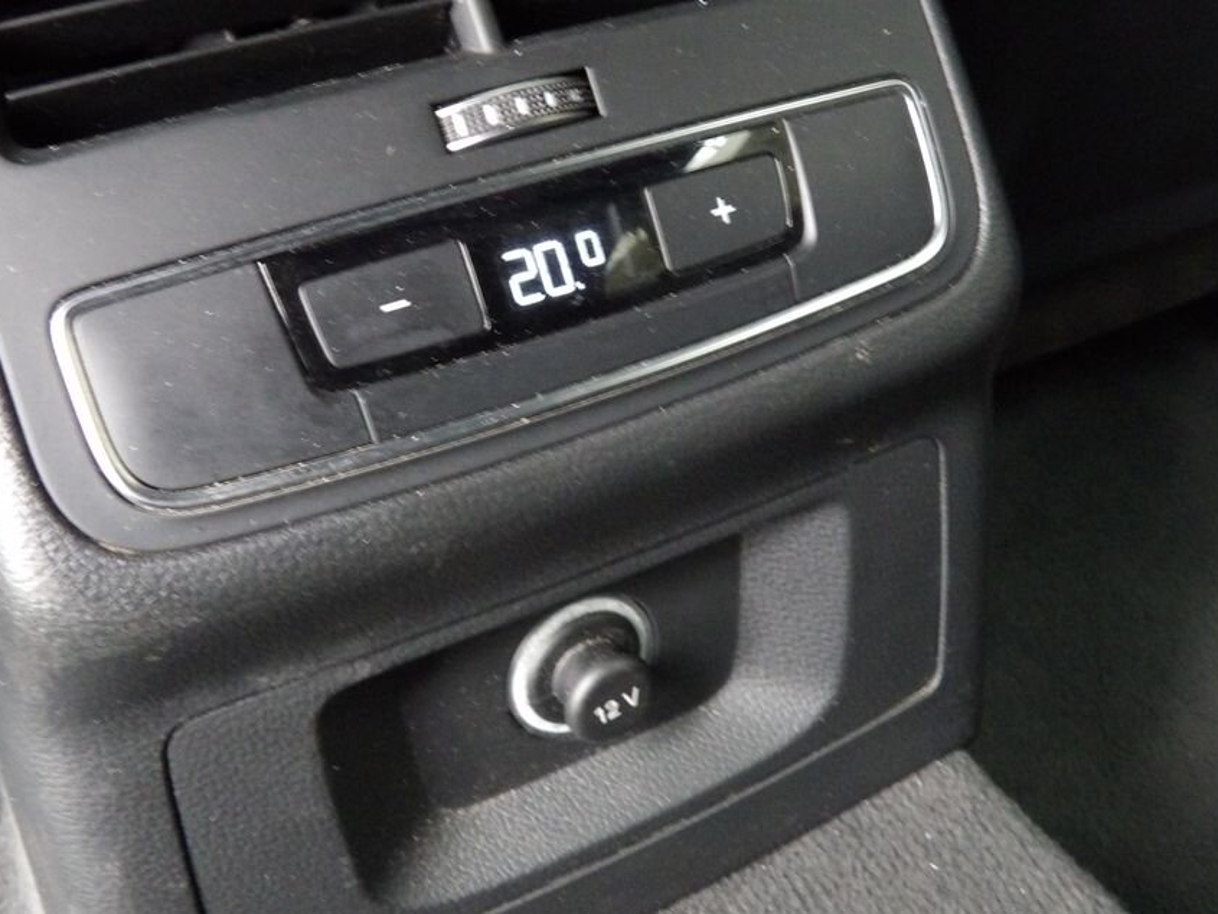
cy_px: 392
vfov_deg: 35.9
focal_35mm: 40
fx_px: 1408
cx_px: 543
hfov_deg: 46.7
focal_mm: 5.9
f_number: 3.6
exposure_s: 1/13
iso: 800
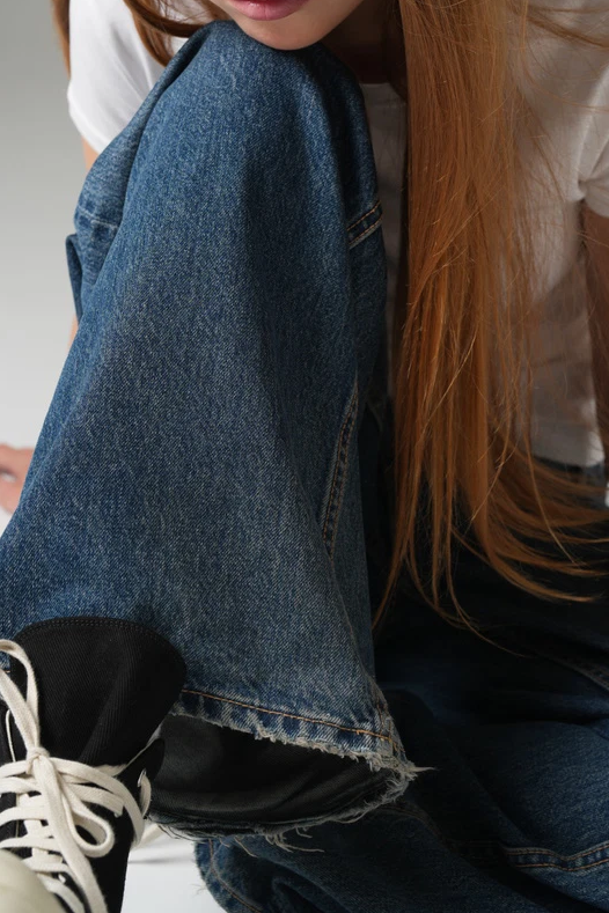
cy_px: 274
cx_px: 322
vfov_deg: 26.4
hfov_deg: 17.9
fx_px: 1928
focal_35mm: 76
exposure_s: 1/200
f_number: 5.6
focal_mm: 50
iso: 200
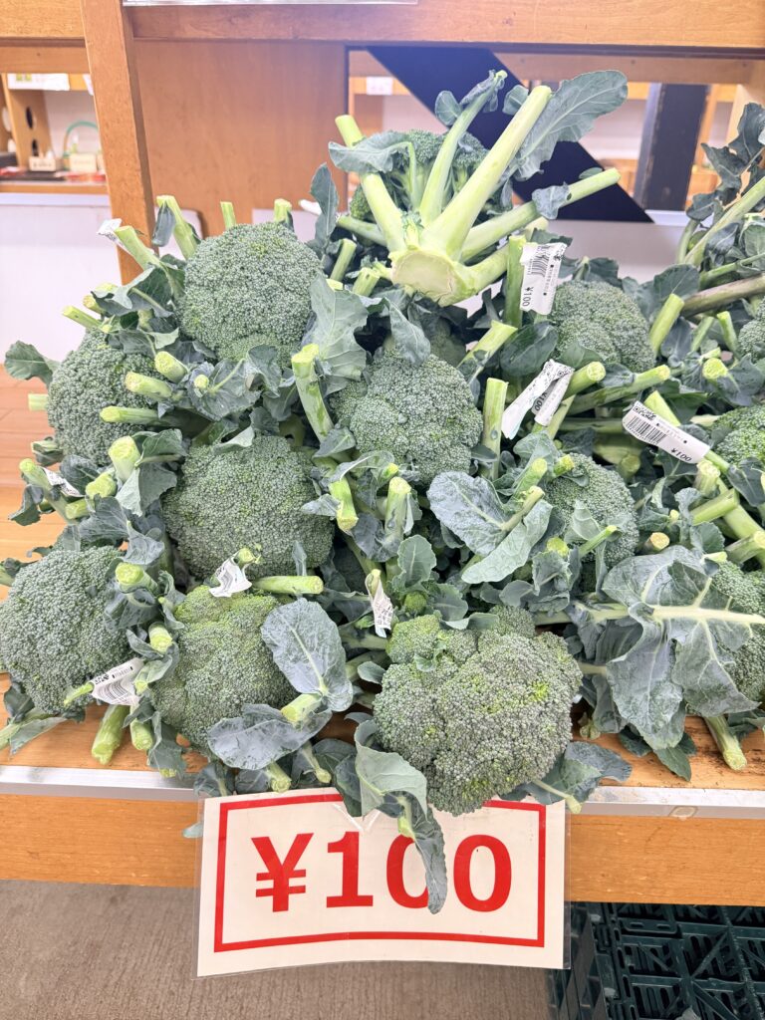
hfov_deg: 56.8
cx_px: 382
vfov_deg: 71.6
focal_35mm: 24
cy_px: 510
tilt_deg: -28.1
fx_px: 707
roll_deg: -1.7
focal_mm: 6.76
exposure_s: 1/50
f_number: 1.78
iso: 320
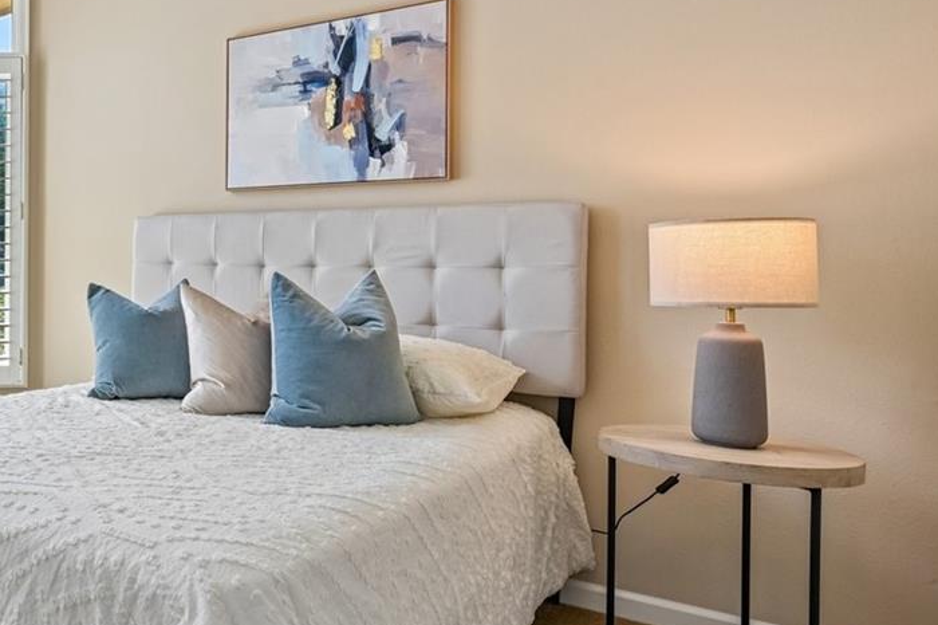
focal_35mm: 32
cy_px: 244
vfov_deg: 40.9
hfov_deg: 48.0
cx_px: -11
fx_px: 833
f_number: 6.3
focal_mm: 14
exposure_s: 1/50
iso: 64
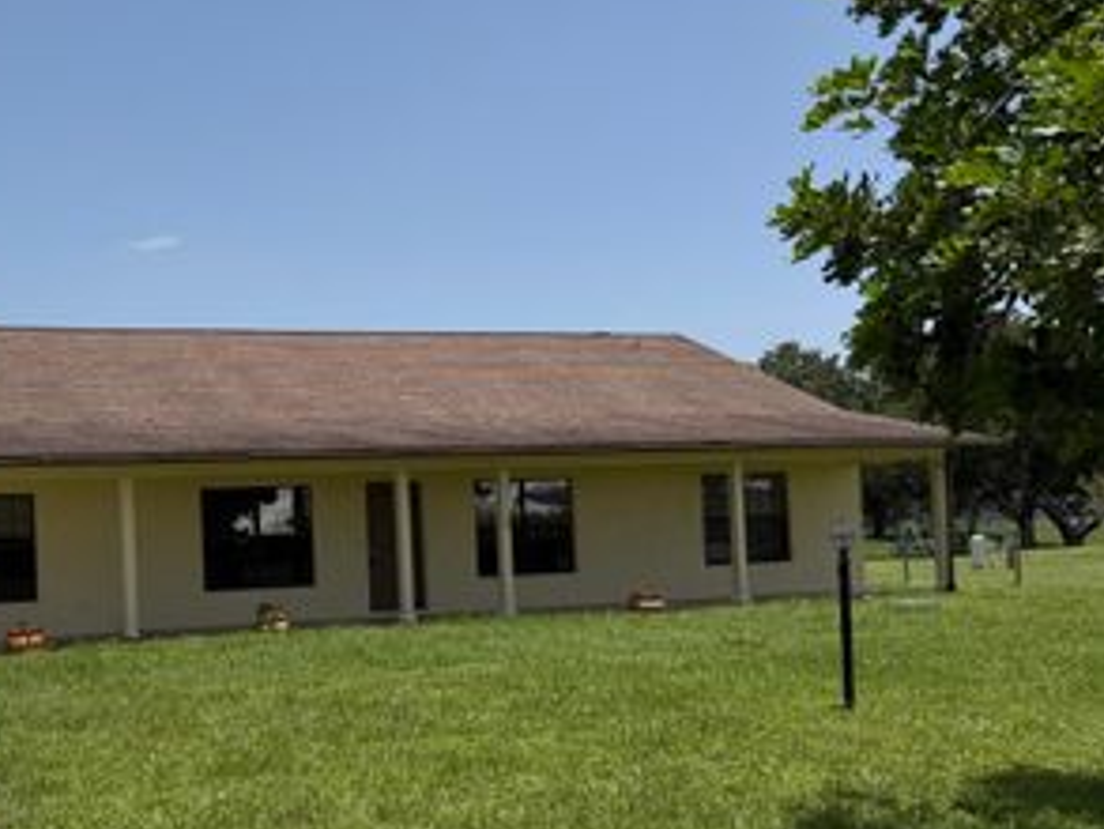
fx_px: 1308
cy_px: 492
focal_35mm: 41
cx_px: 166
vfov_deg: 35.1
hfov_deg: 42.9
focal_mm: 6.76
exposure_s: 1/7353
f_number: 1.78
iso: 80
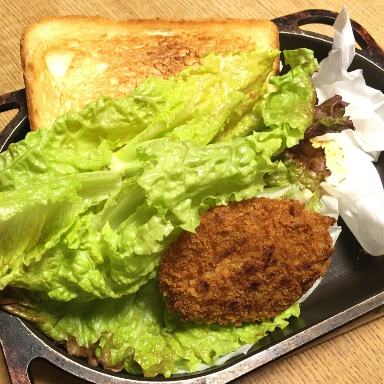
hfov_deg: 47.1
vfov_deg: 47.2
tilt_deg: -65.4
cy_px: 194
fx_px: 439
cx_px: 170
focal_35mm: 35
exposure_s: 1/17
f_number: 2.2
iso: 200
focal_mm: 4.15
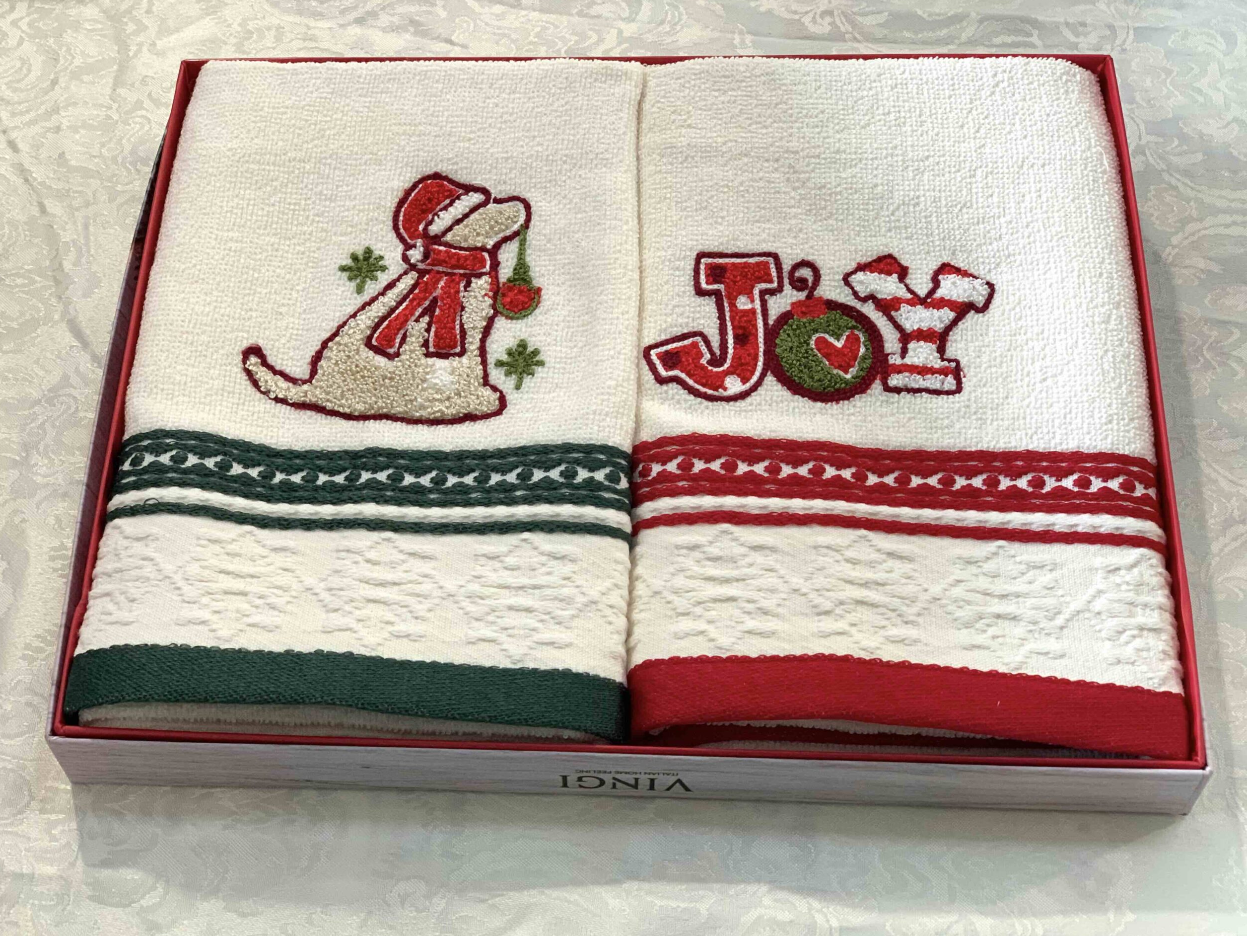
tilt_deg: -56.6
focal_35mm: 53
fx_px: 1909
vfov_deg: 27.5
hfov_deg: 36.2
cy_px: 470
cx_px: 613
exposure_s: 1/60
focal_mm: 6
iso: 125
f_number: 2.4
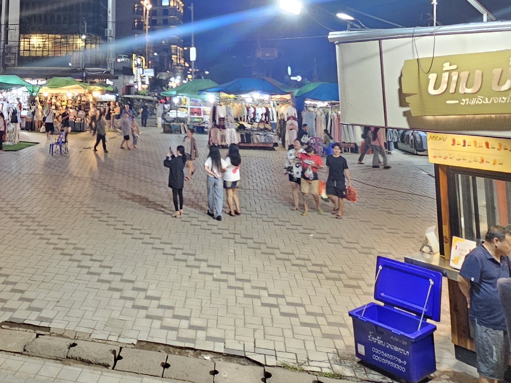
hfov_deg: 52.7
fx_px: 472
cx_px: 94
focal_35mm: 32
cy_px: 11
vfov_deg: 39.6
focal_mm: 2.2
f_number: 2.2
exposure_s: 1/33.3
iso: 400
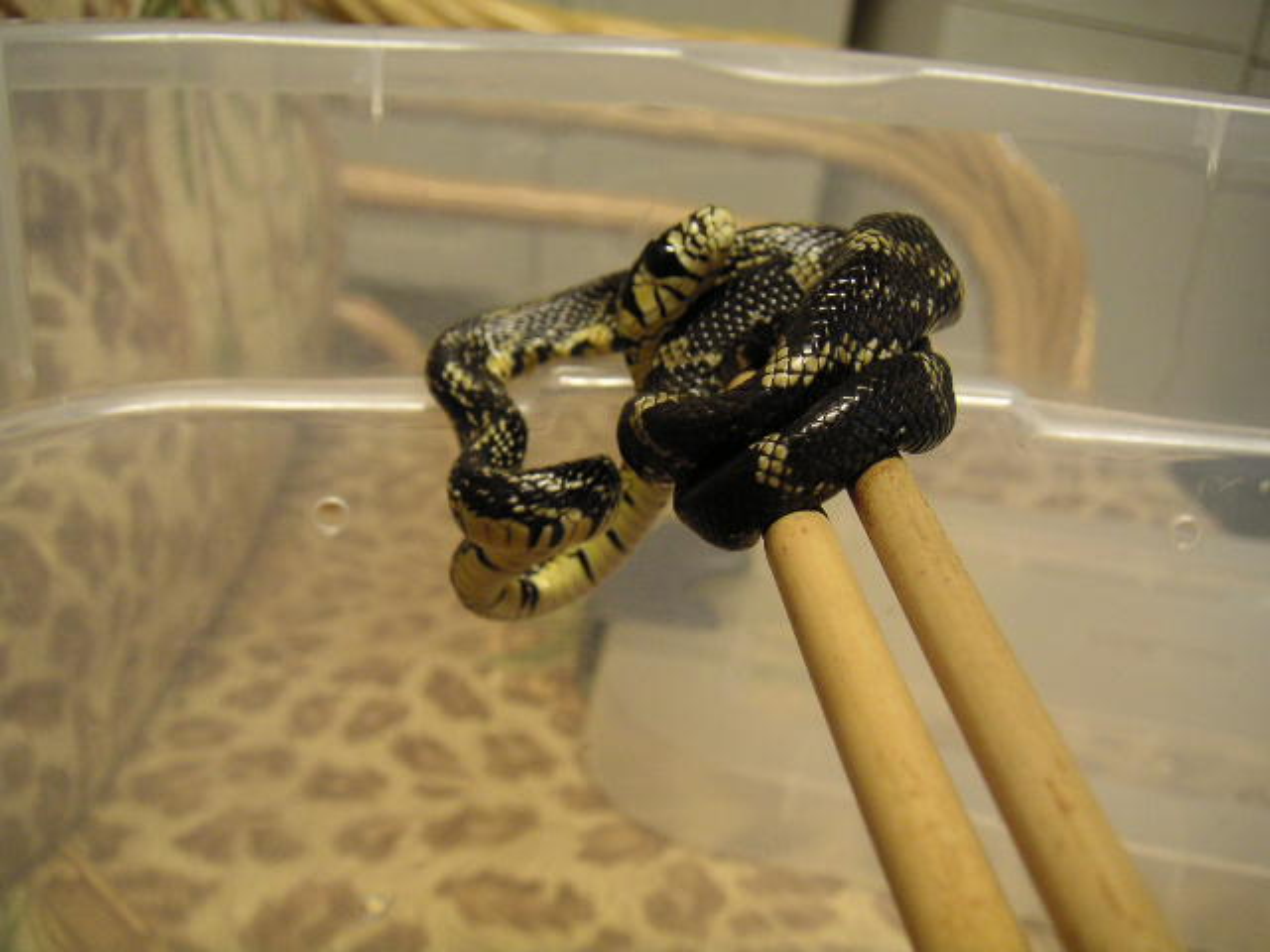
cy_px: 476
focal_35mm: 38
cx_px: 635
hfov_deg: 49.0
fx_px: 1394
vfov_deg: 37.7
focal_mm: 6
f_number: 2.8
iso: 100
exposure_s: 1/4
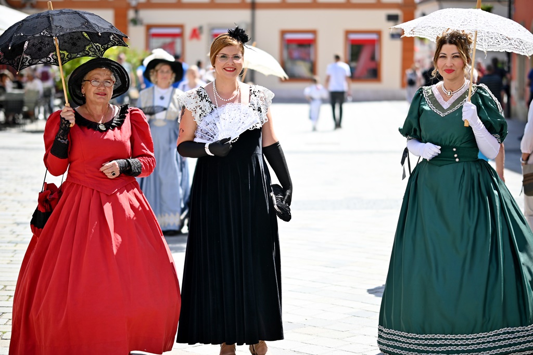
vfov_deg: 16.3
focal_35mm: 84
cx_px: 266
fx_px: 1244
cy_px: 178
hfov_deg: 24.2
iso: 100
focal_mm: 56
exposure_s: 1/4000
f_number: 1.4
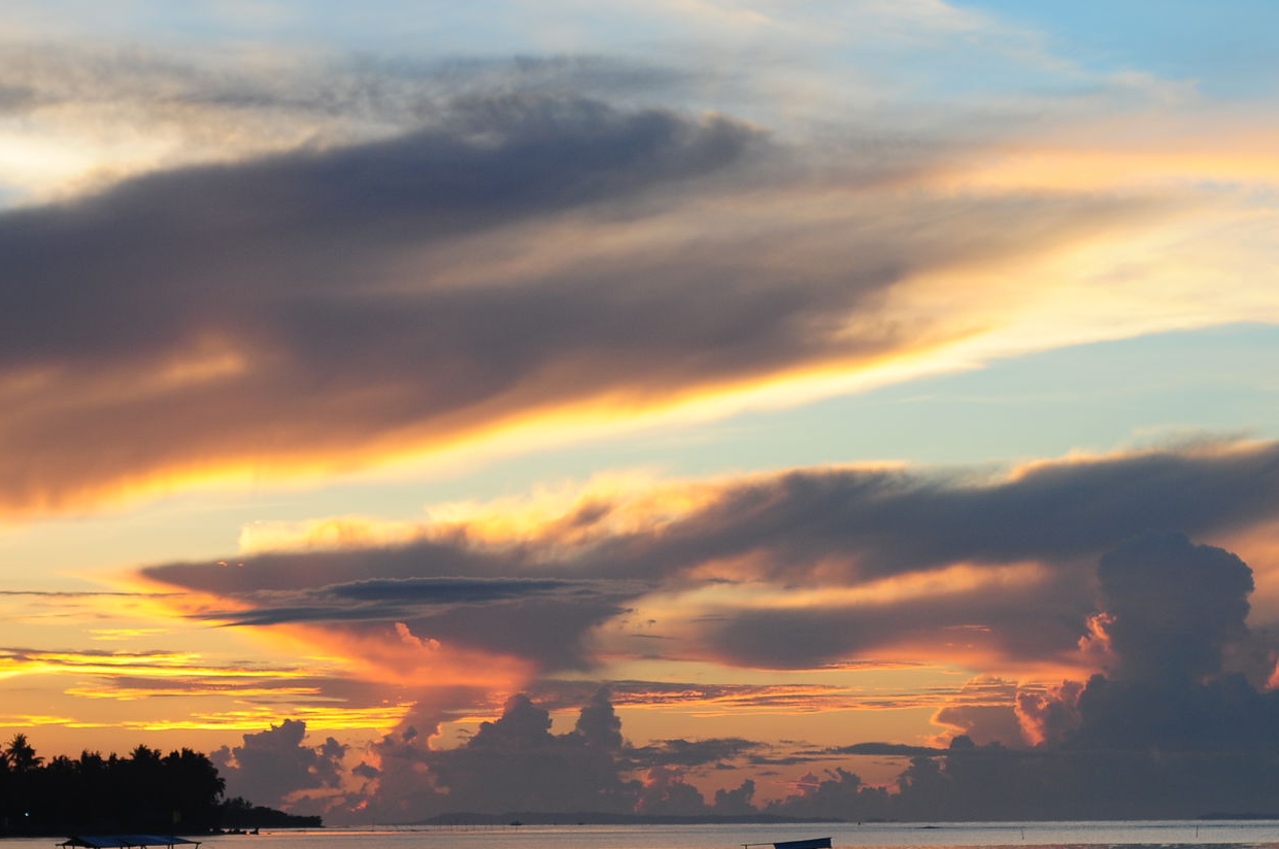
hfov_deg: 17.6
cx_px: 516
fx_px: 4116
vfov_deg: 11.7
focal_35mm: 116
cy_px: 640
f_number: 3.2
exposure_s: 1/200
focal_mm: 50
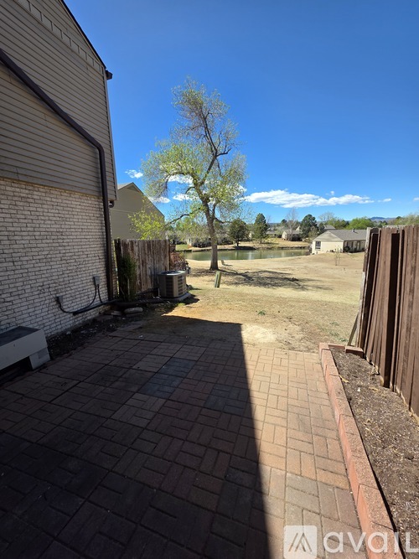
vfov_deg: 106.2
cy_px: 280
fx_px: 210
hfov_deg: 89.9
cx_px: 210
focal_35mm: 13
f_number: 1.9
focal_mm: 2.2
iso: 40
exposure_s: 1/1343
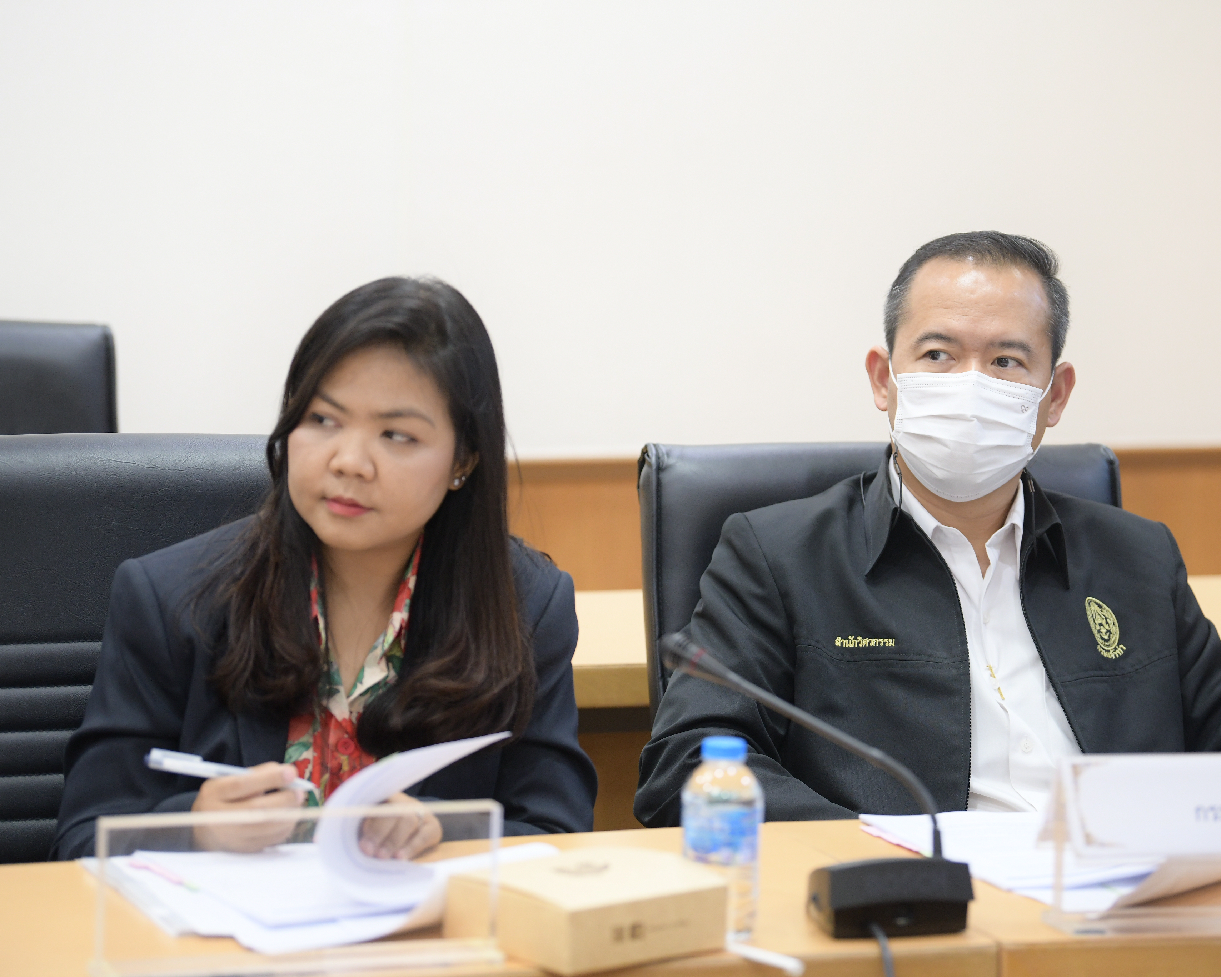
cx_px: 678
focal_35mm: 136
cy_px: 488
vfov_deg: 11.4
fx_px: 4915
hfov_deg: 14.2
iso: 1250
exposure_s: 1/125
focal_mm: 120
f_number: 2.8
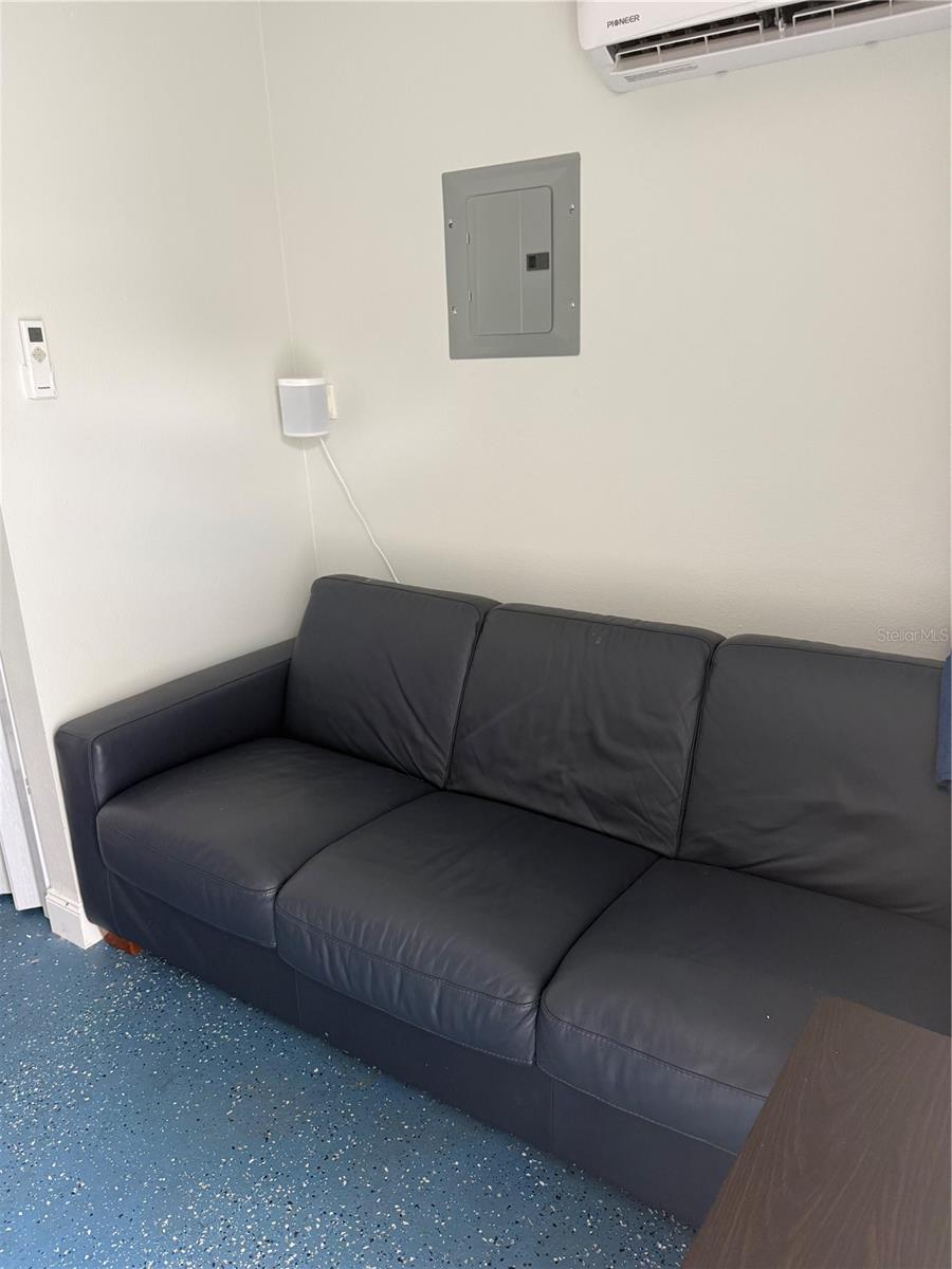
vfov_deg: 71.6
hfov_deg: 56.8
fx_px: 880
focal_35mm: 24
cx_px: 476
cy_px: 634
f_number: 1.78
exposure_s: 1/86
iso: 200
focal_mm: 6.76
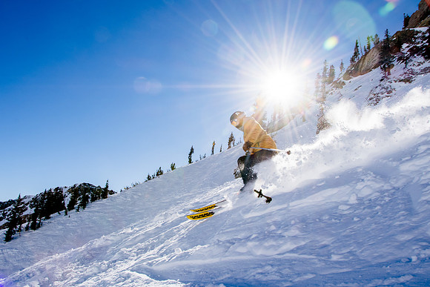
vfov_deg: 44.4
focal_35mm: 29
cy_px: 144
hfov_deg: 62.9
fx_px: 352
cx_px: 204
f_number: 14
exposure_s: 1/320
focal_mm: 18
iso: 160
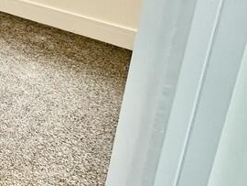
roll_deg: +1.7
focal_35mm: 53
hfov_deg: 21.7
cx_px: -204
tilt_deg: -12.2
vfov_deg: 23.3
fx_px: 379
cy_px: -75
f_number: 2.2
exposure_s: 1/100
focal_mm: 2.22
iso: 160
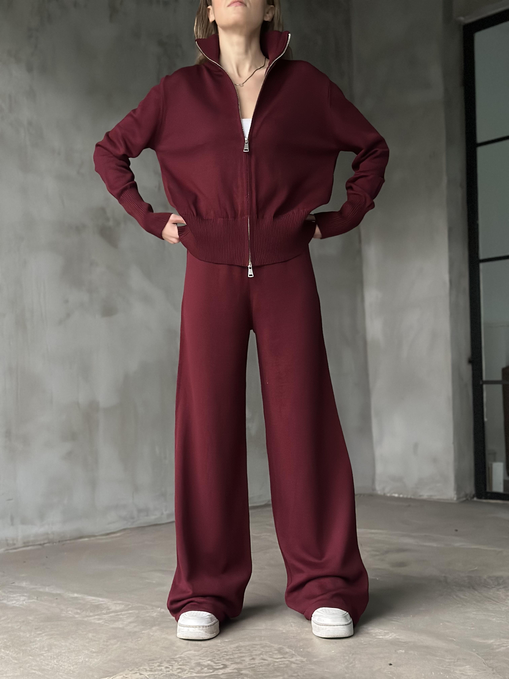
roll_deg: +0.9
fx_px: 941
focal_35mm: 48
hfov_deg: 30.3
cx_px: 254
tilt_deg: +2.4
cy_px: 340
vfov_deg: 39.7
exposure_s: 1/28
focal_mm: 6.86
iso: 1000
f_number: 1.78
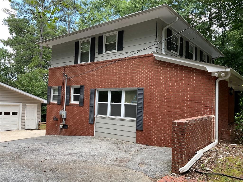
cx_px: 122
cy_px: 91
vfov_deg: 48.2
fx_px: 204
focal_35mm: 29
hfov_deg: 61.7
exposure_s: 1/134
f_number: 1.8
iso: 16
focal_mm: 3
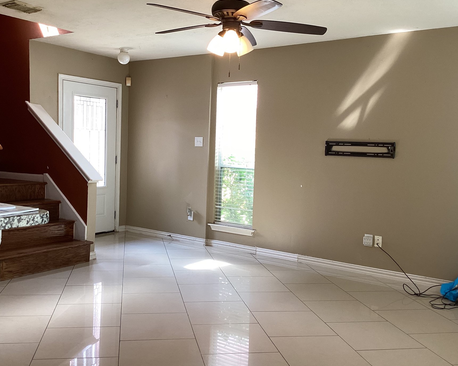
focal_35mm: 36
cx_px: 204
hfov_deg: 50.2
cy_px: 184
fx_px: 488
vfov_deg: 41.2
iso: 100
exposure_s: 1/60
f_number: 2.4
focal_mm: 3.3
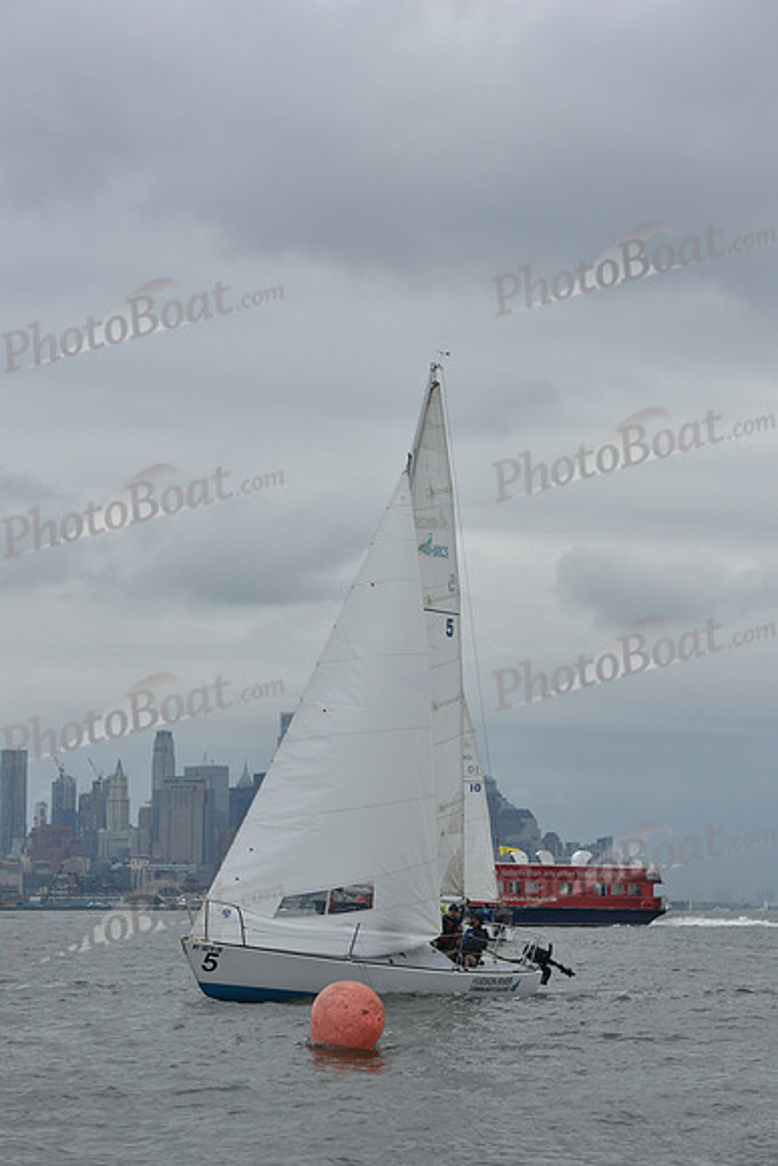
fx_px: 2980
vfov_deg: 22.1
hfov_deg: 14.9
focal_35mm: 92
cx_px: 389
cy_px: 583
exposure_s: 1/800
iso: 400
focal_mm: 92
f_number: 8
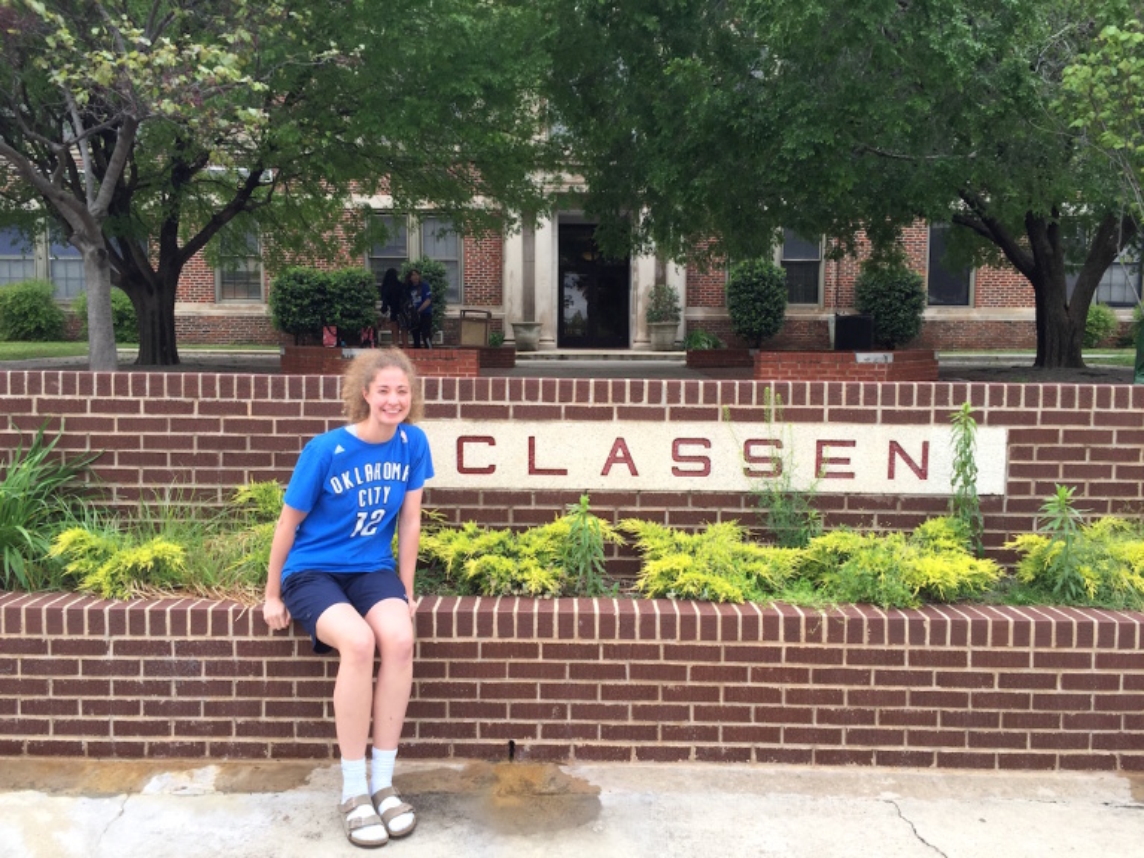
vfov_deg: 48.2
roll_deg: -1.1
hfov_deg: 61.7
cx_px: 572
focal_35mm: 29
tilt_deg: -4.9
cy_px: 429
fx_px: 958
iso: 32
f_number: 2.2
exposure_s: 1/775
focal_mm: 4.15
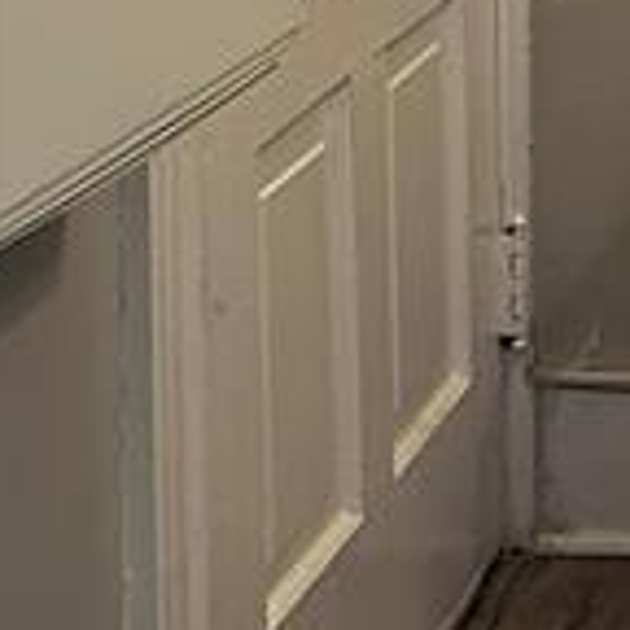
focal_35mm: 163
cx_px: 1514
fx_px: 3356
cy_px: -486
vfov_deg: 10.2
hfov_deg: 9.5
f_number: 1.5
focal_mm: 5.7
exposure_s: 1/60
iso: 200
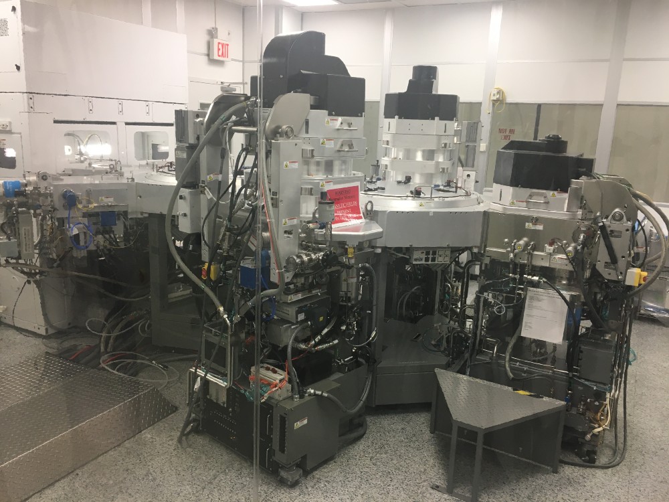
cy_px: 251
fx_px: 560
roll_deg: -2.6
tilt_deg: -11.1
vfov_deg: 48.2
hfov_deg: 61.7
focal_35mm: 29
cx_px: 334
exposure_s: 1/30
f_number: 2.2
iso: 32
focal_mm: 4.15
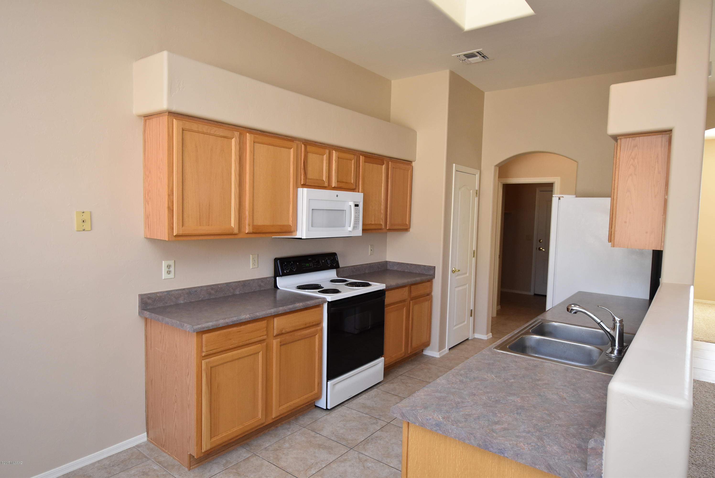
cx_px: 358
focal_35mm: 21
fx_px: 417
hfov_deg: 81.2
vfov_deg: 59.6
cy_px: 239
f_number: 5
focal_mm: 14
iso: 800
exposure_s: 1/100
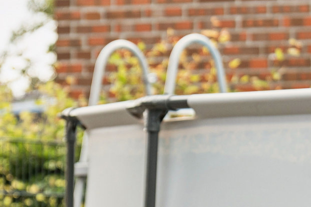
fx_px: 2920
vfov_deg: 4.0
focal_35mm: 338
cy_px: 302
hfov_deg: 6.1
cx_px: 190
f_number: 2.8
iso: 320
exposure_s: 1/1000
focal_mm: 70
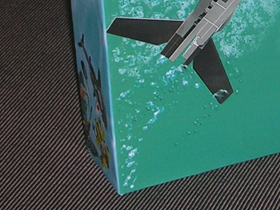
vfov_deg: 7.4
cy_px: -142
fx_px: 1594
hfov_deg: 9.8
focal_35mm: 197
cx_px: 382
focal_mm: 8.5
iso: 50
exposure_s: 1/60.1
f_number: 3.3
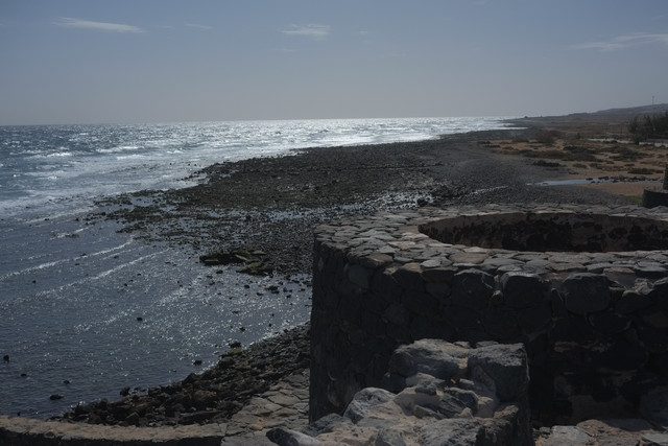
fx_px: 761
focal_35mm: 41
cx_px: 334
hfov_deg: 47.4
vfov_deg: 32.6
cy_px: 223
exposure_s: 1/3300
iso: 200
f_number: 5.6
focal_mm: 27
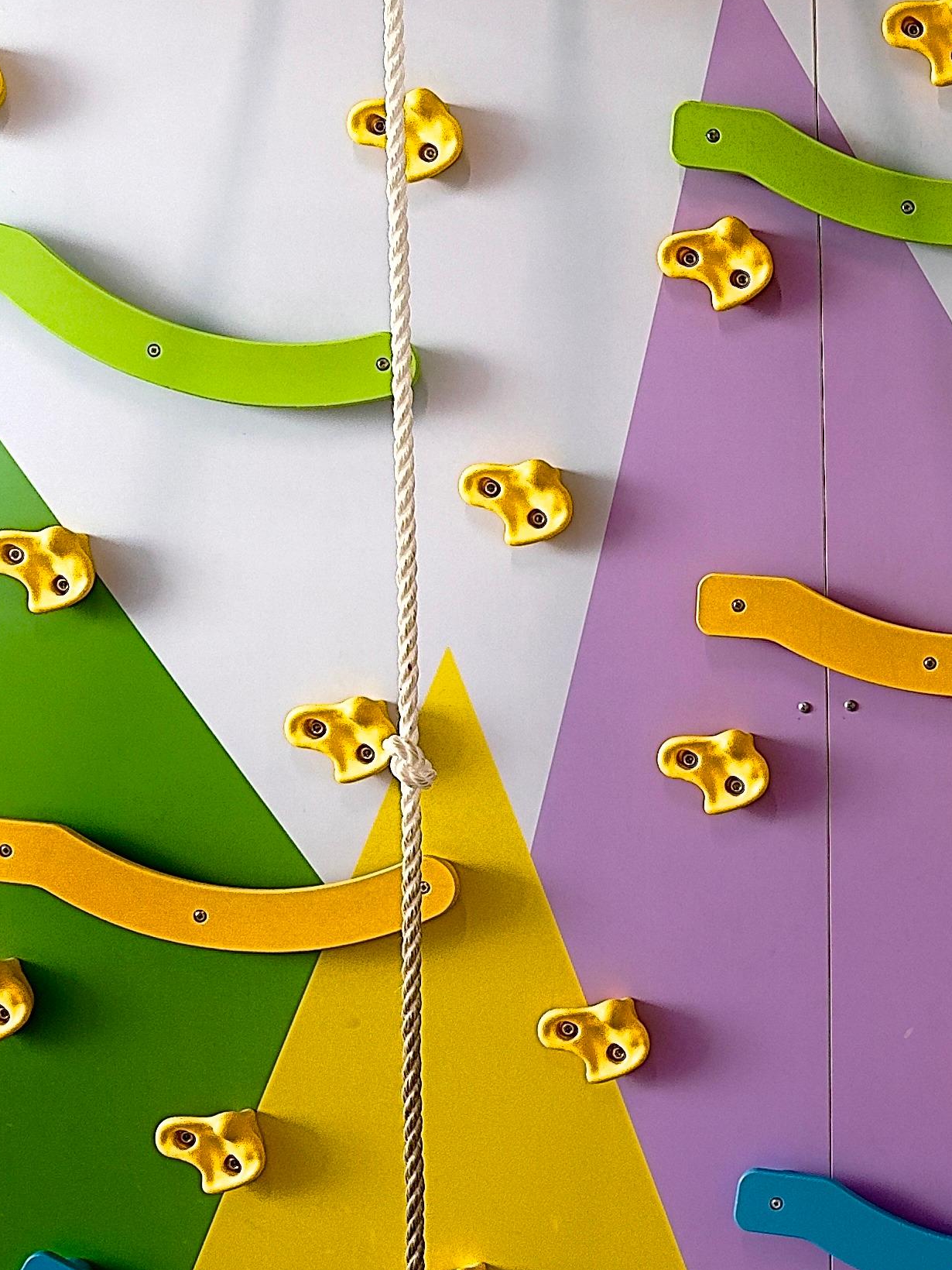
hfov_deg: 22.8
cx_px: 1152
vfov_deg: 32.7
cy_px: 661
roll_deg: -0.4
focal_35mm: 59
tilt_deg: -4.1
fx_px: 2163
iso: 100
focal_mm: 6.76
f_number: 1.78
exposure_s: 1/100
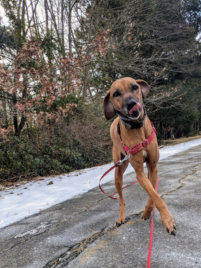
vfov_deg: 65.3
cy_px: 134
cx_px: 100
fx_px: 209
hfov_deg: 51.4
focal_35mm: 27
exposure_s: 1/1299
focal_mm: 4.38
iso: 51
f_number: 1.73
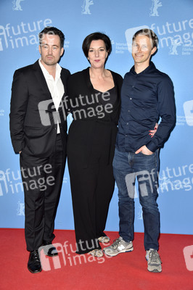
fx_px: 362
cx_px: 96
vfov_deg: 43.6
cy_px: 145
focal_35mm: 45
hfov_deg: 29.8
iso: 640
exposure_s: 1/125
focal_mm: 45
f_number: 5.6
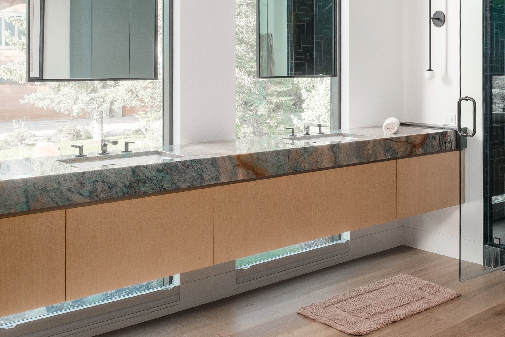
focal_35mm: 42
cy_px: 78
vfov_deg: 31.3
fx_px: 589
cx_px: 442
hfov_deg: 43.0
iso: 400
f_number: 6.4
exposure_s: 1/125
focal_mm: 12
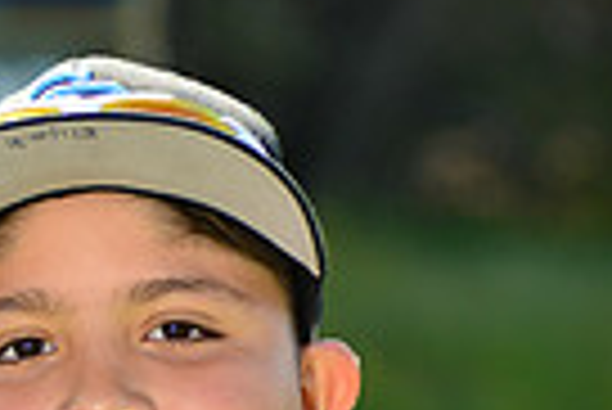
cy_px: 764
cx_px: -216
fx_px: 11640
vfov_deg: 2.0
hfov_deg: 3.0
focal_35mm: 684
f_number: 8
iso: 200
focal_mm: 160
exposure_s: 1/250
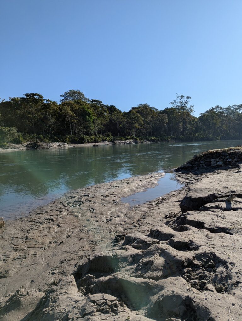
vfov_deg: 71.5
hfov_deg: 56.9
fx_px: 223
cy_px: 160
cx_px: 121
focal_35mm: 24
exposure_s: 1/3534
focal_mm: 6.81
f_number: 1.85
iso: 48
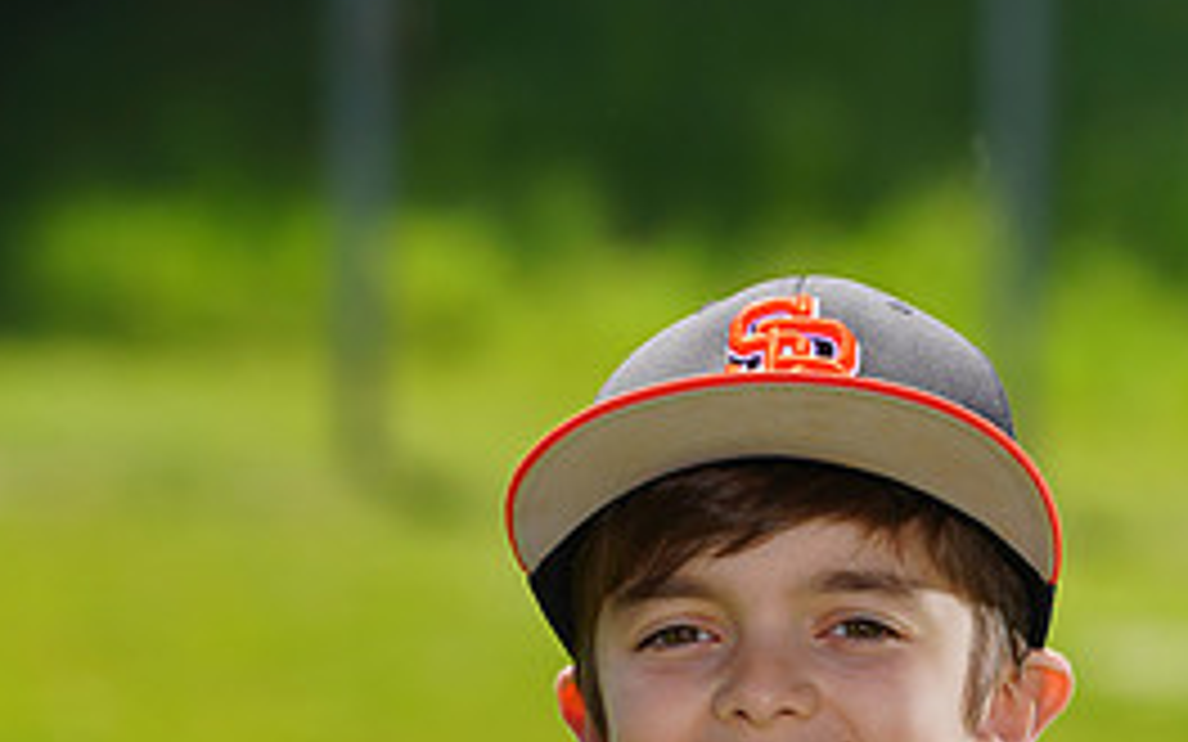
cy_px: 1268
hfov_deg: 3.8
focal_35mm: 554
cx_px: 853
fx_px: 17937
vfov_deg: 2.4
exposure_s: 1/250
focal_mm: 247
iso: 100
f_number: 8
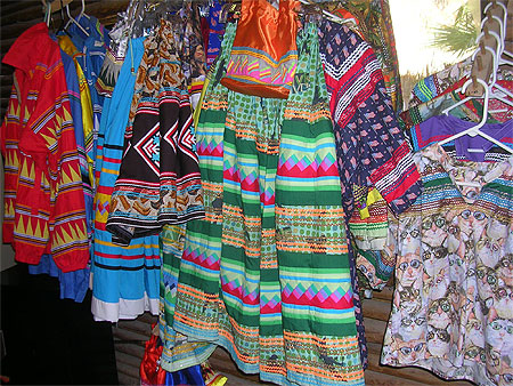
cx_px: 256
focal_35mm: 38
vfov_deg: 37.8
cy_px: 193
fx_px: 563
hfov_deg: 49.0
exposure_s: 1/60.1
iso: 50
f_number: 2.8
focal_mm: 5.8
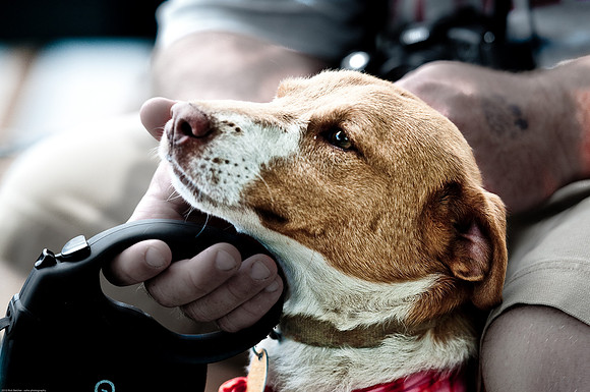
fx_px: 4051
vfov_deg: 5.5
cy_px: 196
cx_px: 295
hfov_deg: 8.3
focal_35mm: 248
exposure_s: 1/800
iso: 200
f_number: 2.8
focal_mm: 165
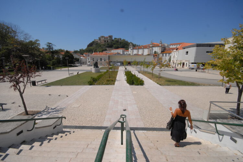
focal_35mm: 15
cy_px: 81
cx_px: 122
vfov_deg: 77.5
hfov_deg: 100.3
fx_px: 101
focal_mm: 10
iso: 400
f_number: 7.1
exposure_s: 1/1600
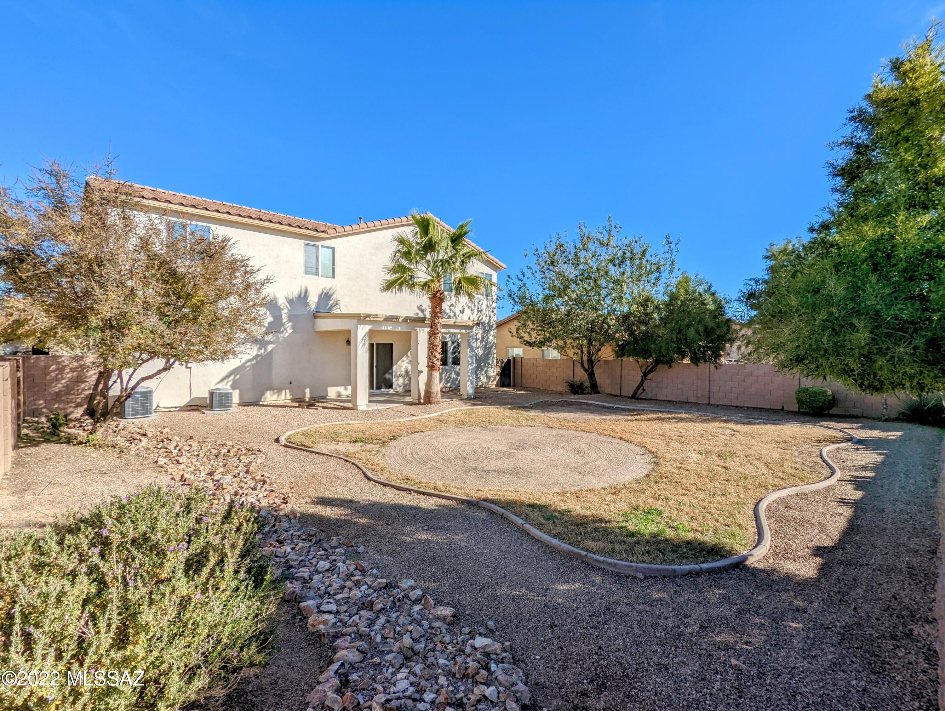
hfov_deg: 94.4
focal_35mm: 16
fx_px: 437
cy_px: 356
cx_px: 472
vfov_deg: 78.2
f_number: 2.2
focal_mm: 2.35
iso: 50
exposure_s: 1/2653
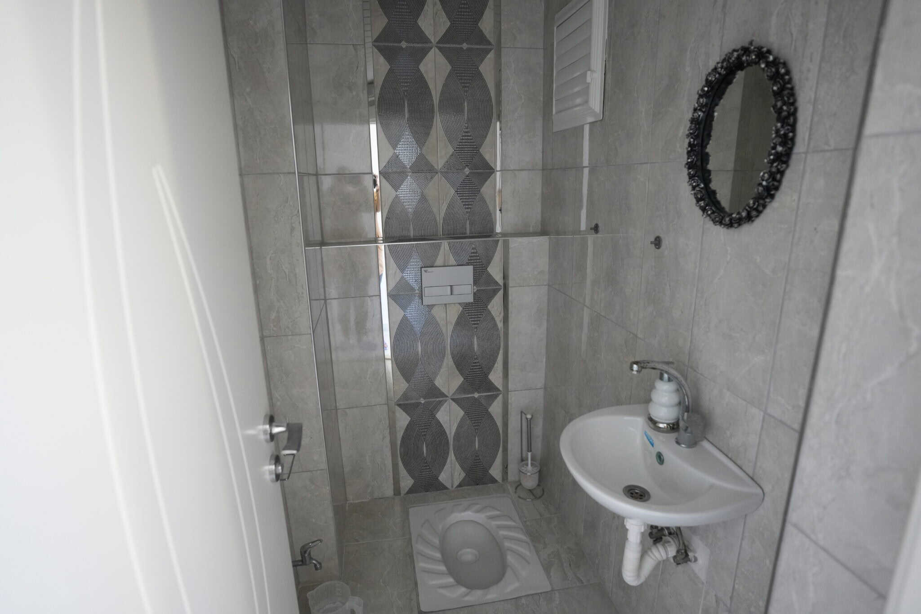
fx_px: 486
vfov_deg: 64.5
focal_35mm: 19
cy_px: 307
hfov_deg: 86.9
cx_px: 460
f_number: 2.8
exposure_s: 1/160
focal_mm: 19
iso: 2500
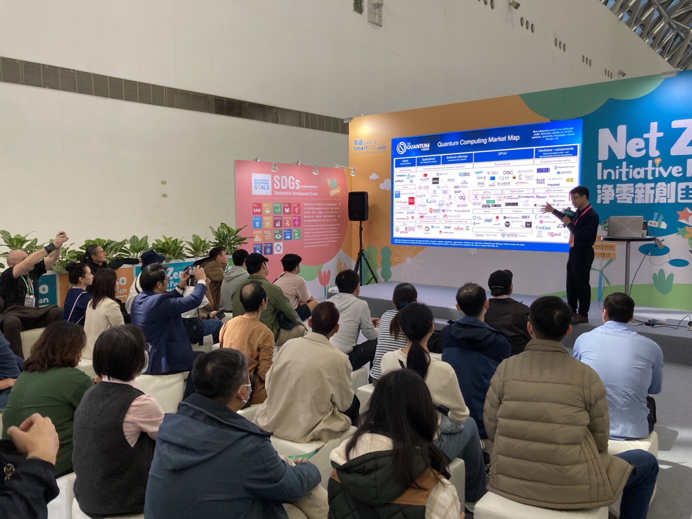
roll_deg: -0.4
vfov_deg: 49.7
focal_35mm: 28
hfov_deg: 63.4
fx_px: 560
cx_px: 346
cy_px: 260
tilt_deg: -4.9
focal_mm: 3.99
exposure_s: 1/120
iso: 80
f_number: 1.8
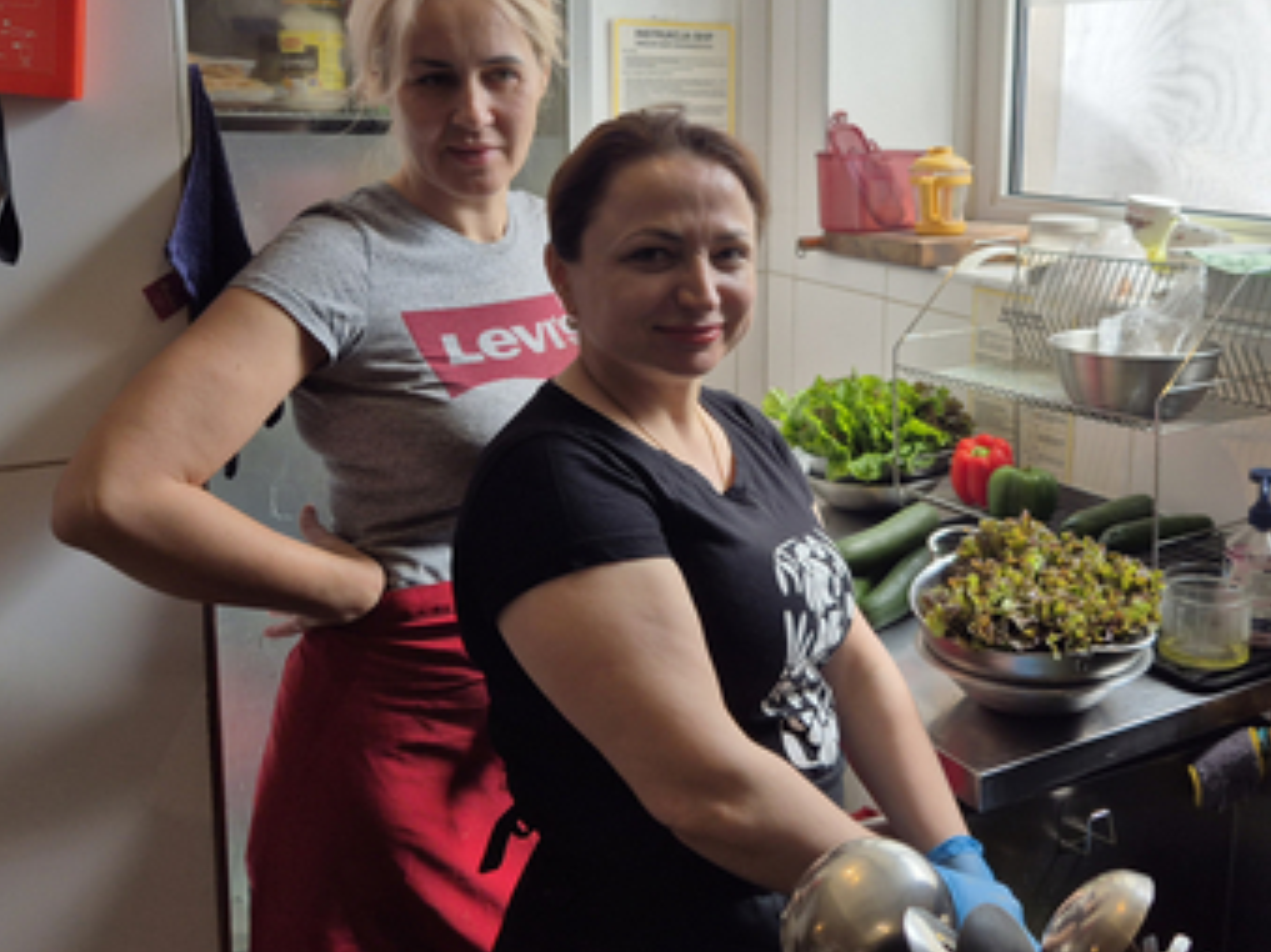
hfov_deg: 48.3
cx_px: 825
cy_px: 334
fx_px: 1395
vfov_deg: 37.4
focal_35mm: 38
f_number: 1.8
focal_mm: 5.4
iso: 25
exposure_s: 1/243
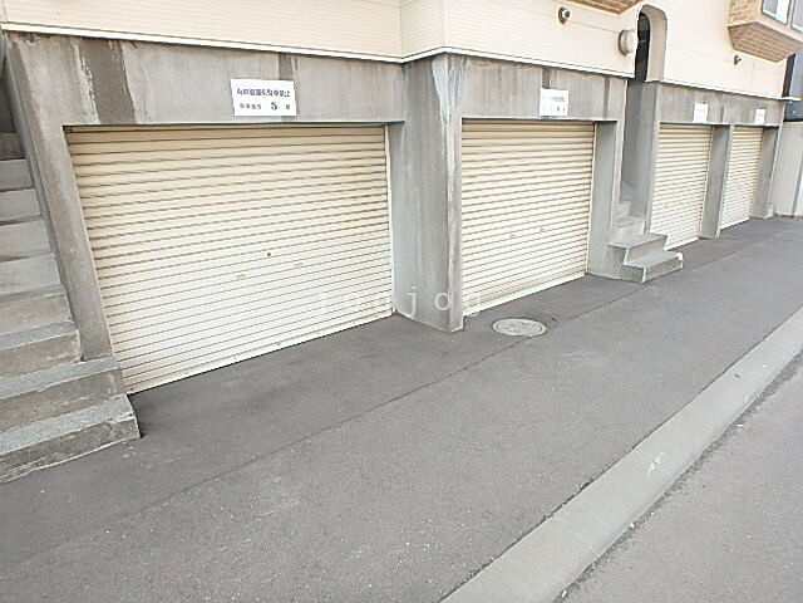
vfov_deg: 63.4
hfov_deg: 79.0
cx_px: 402
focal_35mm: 21
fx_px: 487
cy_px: 302
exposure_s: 1/80
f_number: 3.5
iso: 125
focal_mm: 3.7
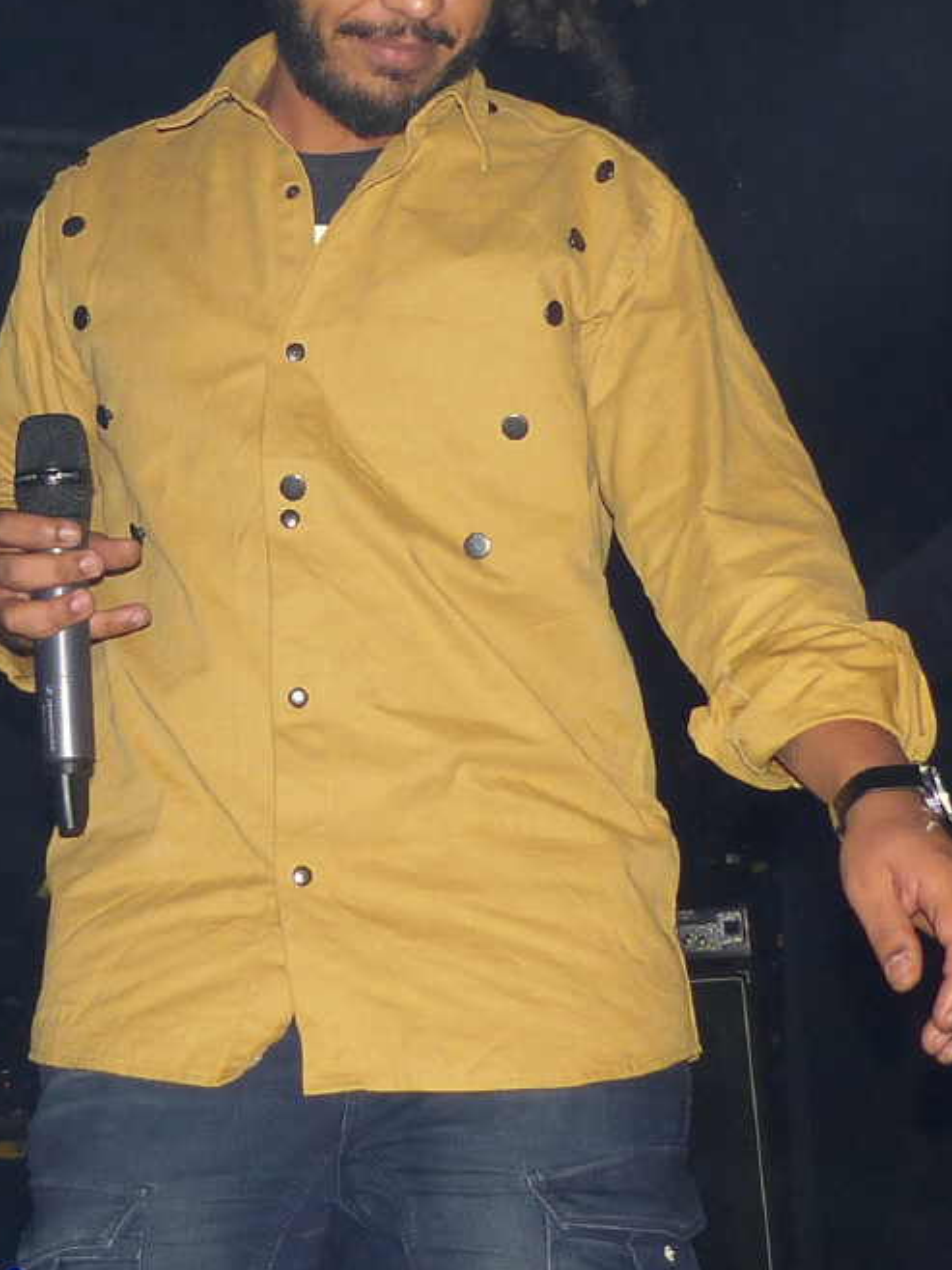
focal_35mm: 38
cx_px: 415
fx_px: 1394
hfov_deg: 37.6
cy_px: 432
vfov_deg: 48.2
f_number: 2.8
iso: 100
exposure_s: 1/160
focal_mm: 4.5
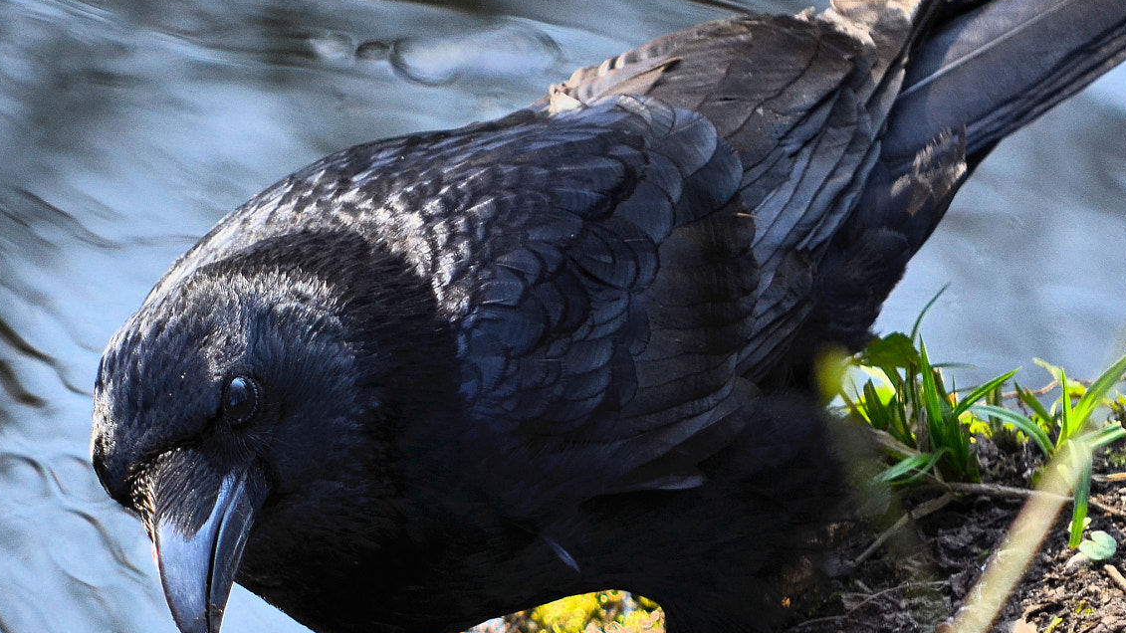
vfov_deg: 2.1
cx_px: 422
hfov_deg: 3.8
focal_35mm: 568
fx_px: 16958
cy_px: 440
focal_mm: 200
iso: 200
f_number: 5.6
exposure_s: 1/200
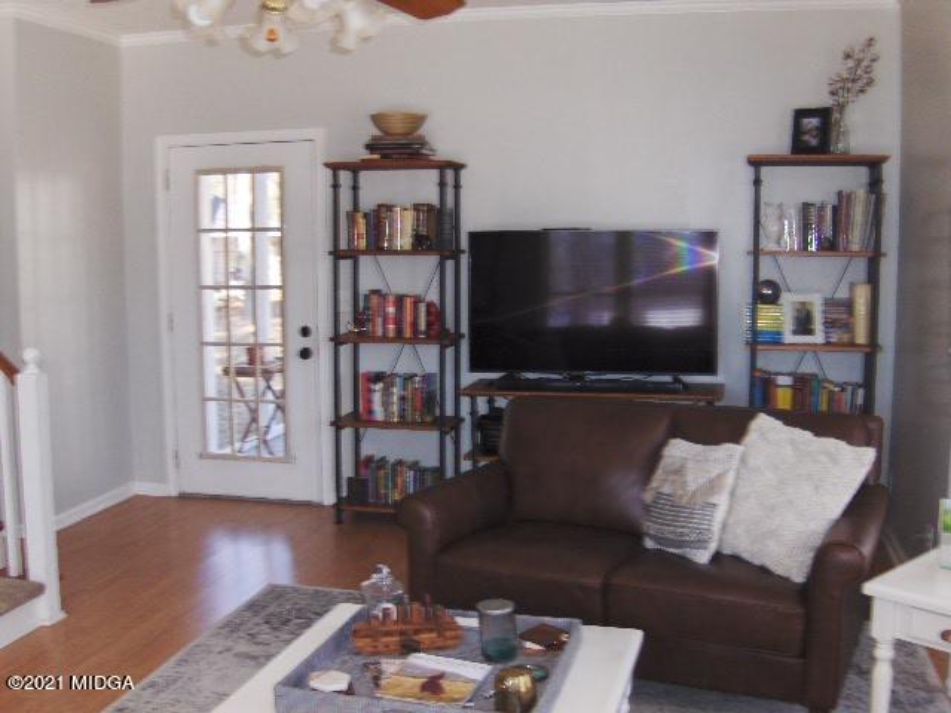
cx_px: 476
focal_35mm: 35
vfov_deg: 40.7
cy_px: 356
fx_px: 962
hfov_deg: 52.6
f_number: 2.8
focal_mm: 7.5
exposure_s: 1/60
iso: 100
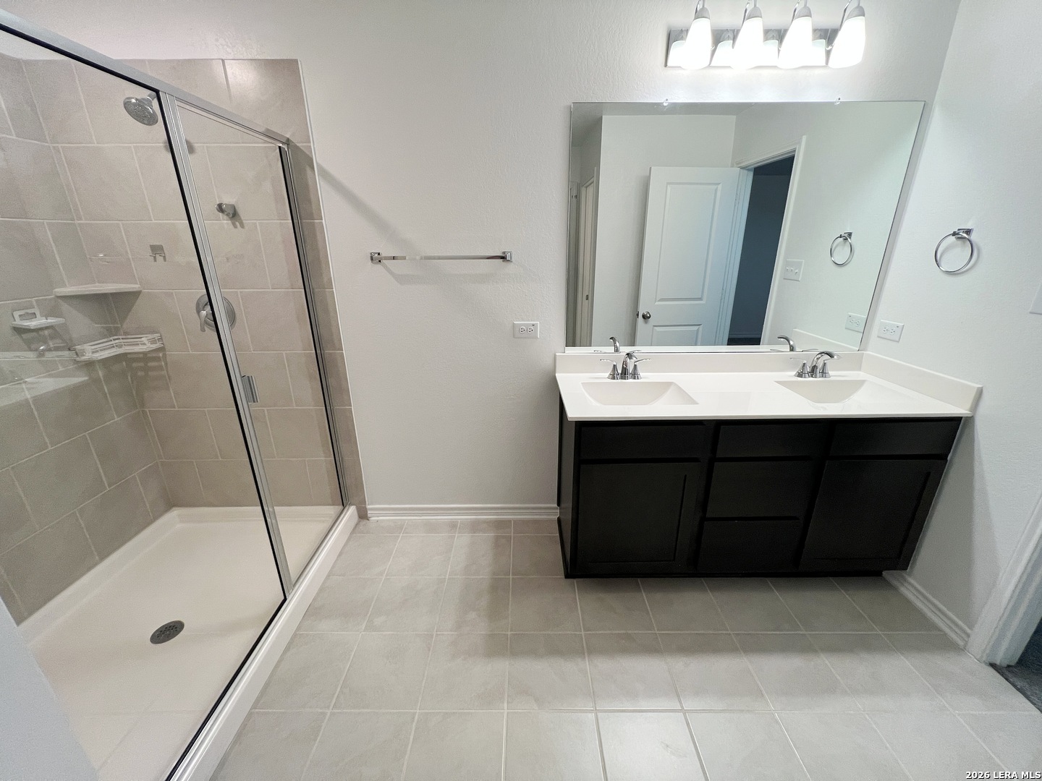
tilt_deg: -20.5
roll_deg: -0.5
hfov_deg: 106.2
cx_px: 521
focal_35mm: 13
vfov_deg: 89.9
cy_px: 390
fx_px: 391
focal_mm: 1.57
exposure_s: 1/120
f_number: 1.8
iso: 160
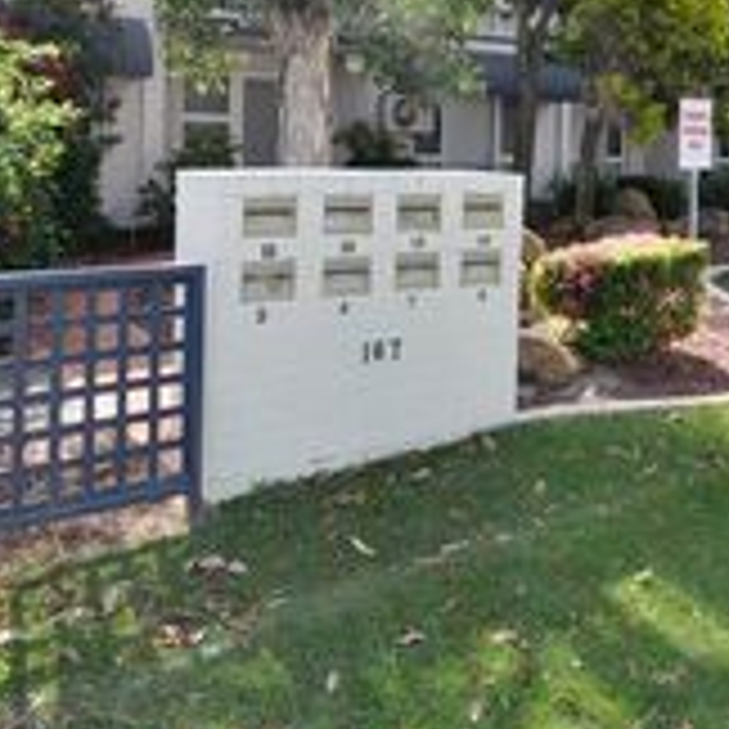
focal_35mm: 37
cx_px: 454
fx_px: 882
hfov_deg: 44.6
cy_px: 128
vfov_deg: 42.5
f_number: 7.1
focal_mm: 10
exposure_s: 1/200
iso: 200
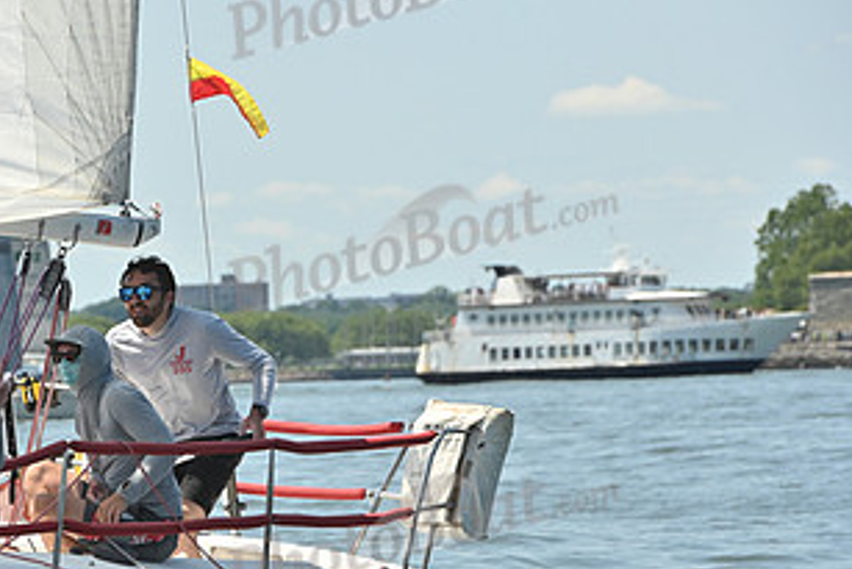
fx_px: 8950
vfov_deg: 3.6
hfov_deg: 5.4
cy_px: 426
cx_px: 86
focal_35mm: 378
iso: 320
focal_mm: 200
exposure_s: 1/1000
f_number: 9
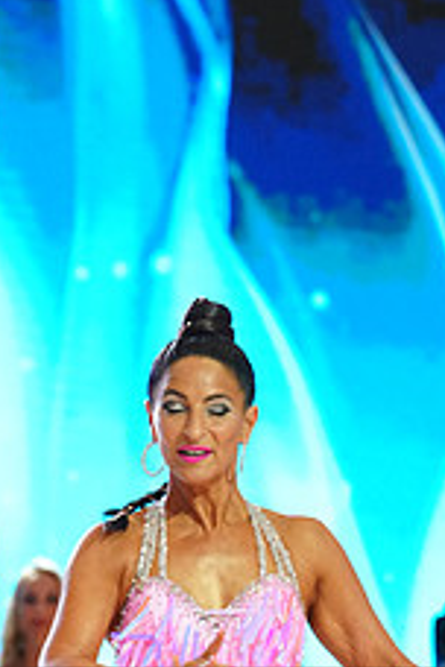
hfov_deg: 3.7
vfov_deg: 5.5
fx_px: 6878
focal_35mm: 371
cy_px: 766
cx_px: 341
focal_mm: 146
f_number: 4
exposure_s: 1/250
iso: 2500
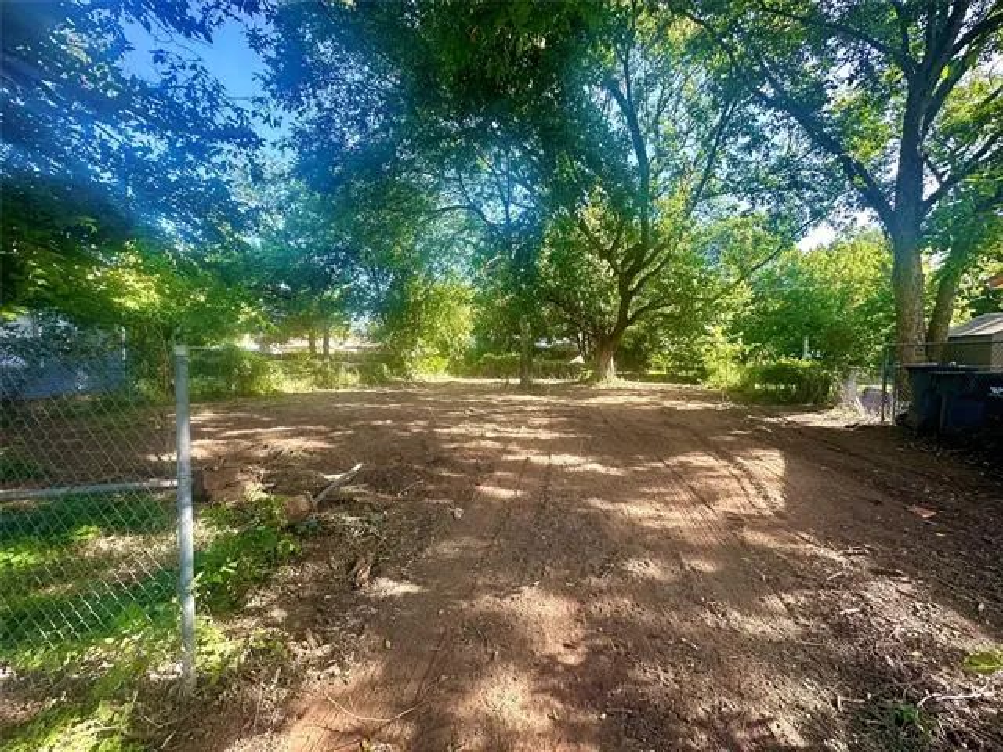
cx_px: 502
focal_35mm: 14
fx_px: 406
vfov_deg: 85.7
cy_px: 376
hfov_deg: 102.1
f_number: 2.2
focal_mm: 2.22
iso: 40
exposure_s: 1/106
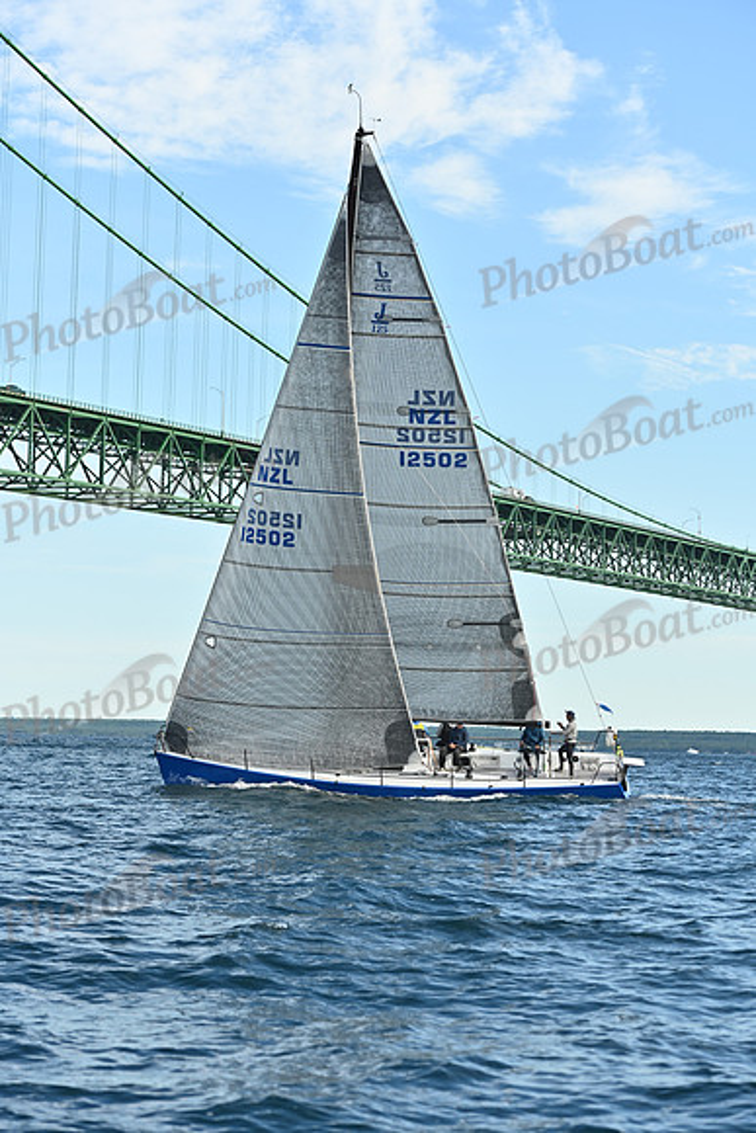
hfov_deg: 14.9
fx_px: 2896
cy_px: 566
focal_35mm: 92
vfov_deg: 22.1
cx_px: 378
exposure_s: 1/1250
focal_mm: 92
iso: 320
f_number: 5
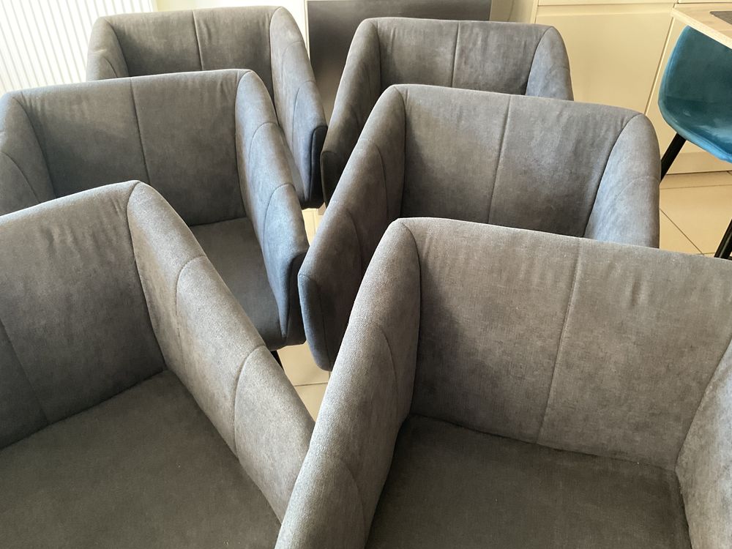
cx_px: 366
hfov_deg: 61.7
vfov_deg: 48.2
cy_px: 274
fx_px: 613
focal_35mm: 29
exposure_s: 1/40
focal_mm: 3
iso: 250
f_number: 1.8
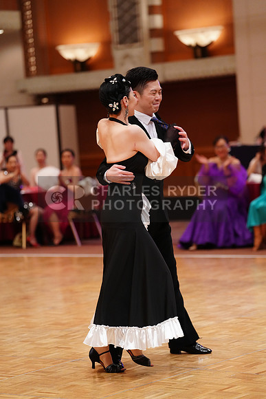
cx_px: 133
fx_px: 1307
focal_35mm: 118
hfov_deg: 11.6
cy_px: 200
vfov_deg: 17.3
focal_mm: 118
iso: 3200
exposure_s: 1/320
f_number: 2.8
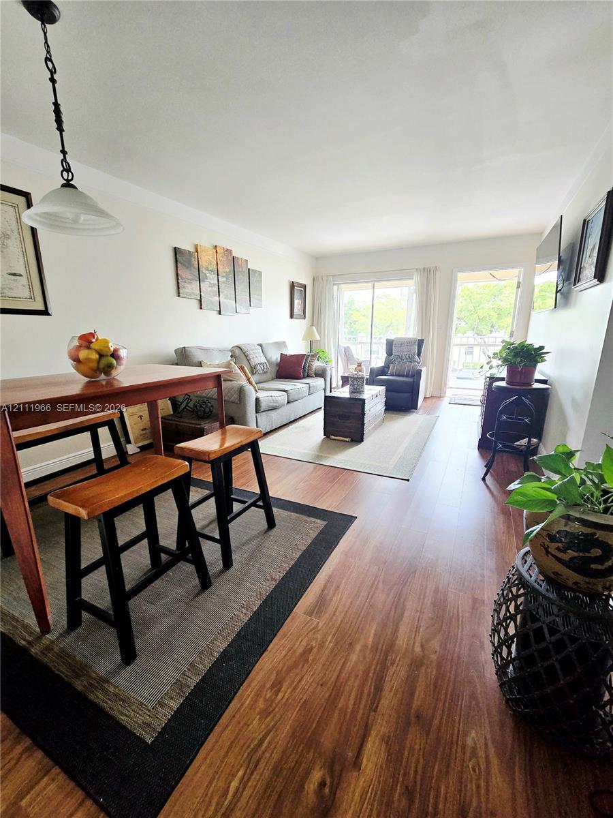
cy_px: 409
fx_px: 307
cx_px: 306
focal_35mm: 13
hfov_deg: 89.9
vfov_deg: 106.2
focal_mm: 2.2
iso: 200
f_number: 2.2
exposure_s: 1/60.2
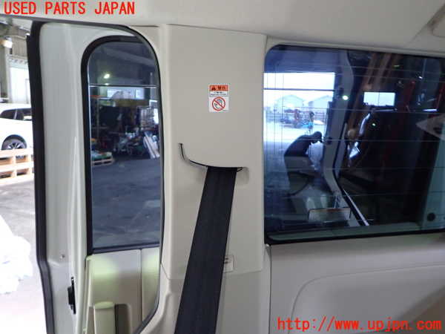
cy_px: 167
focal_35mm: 25
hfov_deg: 69.4
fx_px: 321
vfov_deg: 54.9
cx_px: 222
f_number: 2
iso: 500
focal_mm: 4.5
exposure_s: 1/30
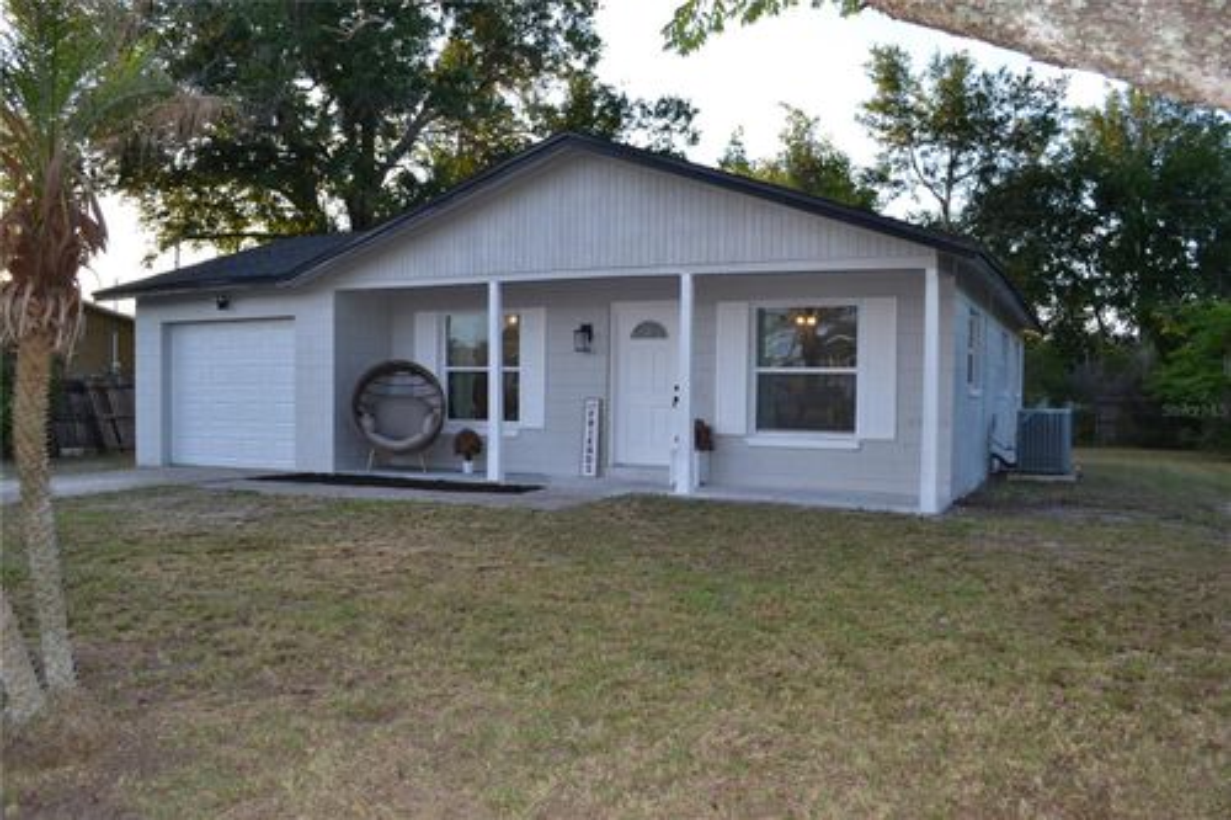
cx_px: 616
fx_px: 923
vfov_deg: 47.9
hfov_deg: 67.4
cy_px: 410
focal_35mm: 27
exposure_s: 1/125
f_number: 4
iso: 250
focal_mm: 18
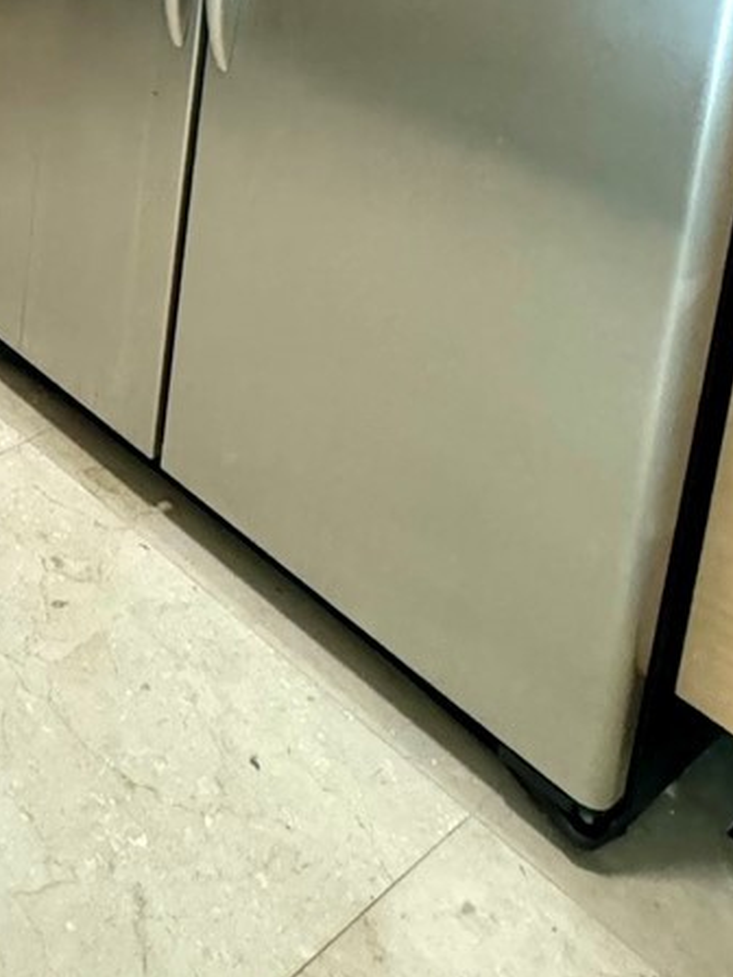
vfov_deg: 29.8
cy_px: -323
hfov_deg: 23.5
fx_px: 1412
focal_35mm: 50
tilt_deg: -11.4
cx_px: -356
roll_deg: -1.1
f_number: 2.2
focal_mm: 2.22
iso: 1000
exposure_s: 1/60
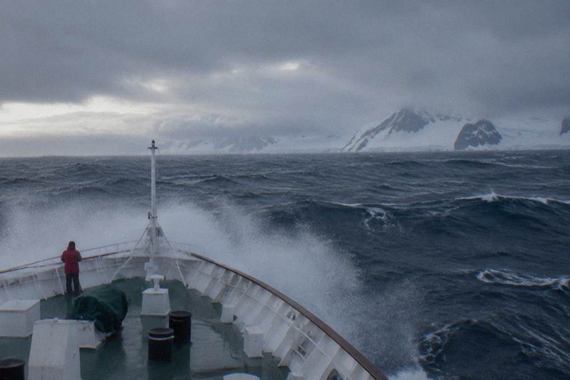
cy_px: 190
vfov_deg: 35.9
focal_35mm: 37
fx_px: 586
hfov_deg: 51.9
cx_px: 285
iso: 320
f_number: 7.1
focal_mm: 37
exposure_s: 1/400
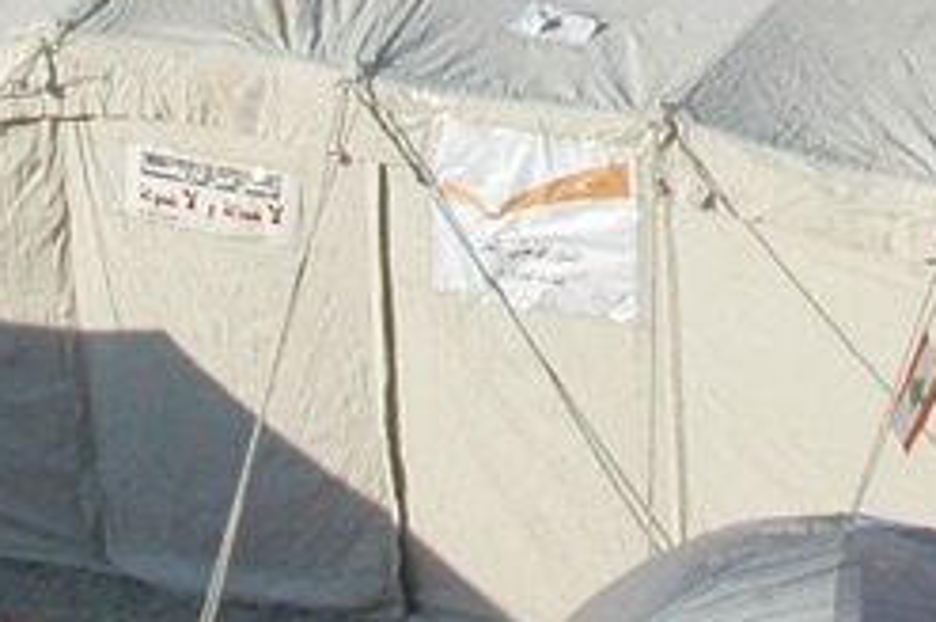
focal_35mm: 272
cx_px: 925
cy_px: -1210
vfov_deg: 4.8
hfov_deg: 7.6
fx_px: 7063
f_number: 11
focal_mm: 28
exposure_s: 1/320
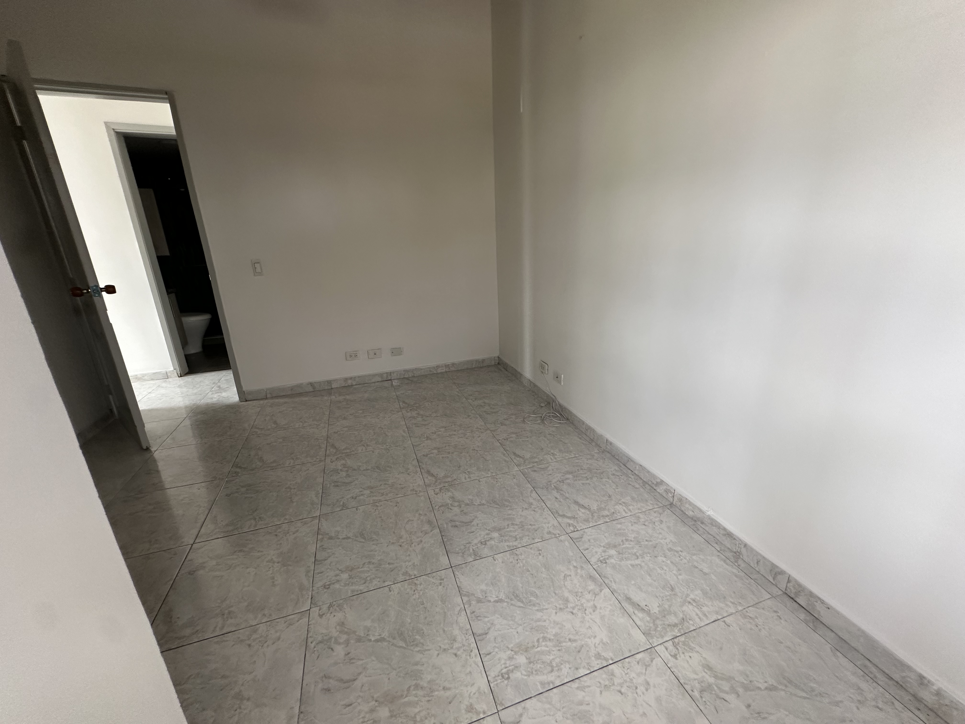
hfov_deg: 102.1
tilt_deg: -14.3
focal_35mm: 14
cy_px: 362
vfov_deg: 85.7
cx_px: 482
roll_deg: +0.8
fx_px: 390
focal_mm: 2.22
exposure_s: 1/99
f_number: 2.2
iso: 160
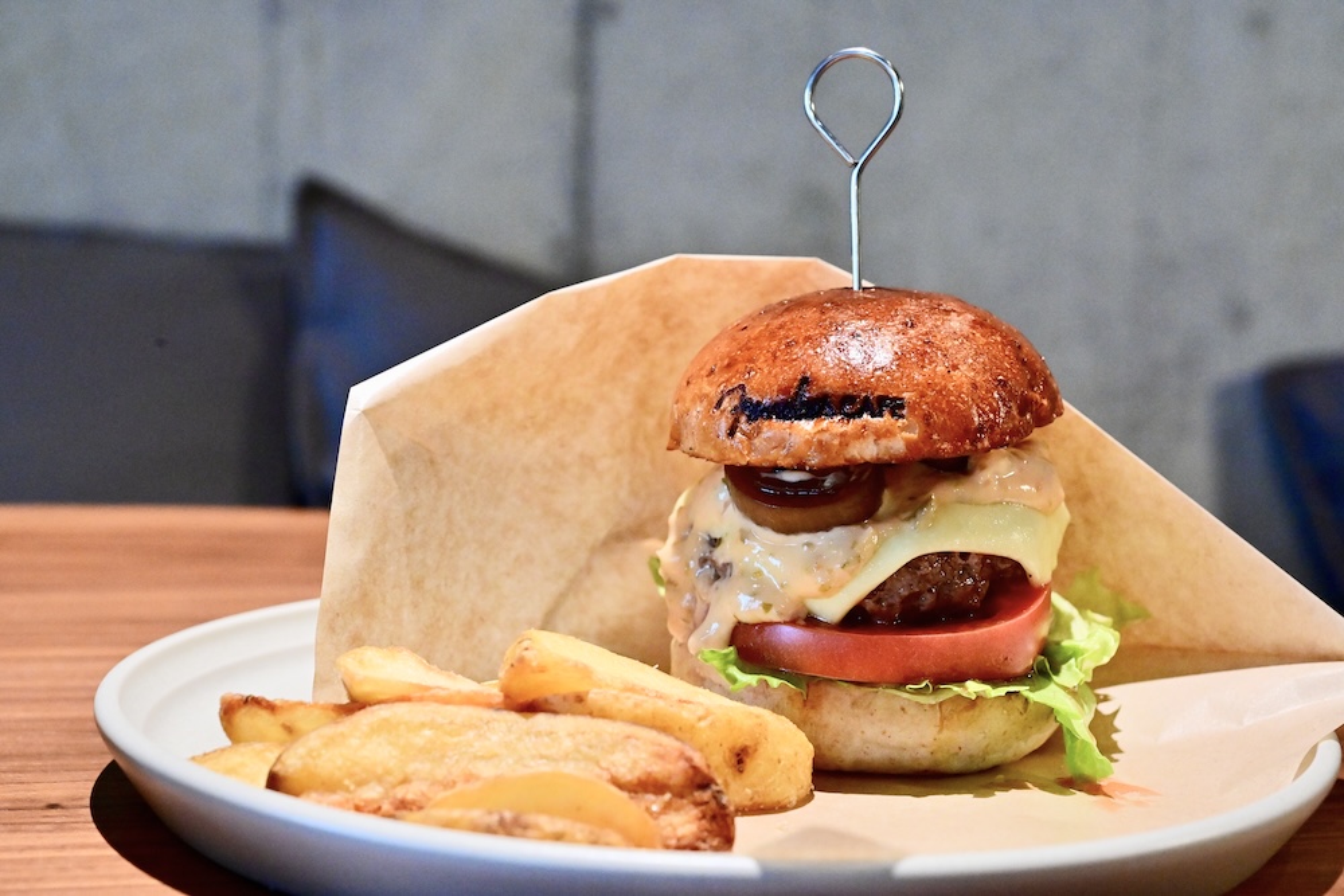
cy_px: 448
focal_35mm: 60
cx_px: 672
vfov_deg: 22.6
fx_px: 2240
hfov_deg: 33.4
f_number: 8
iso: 6400
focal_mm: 60
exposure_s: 1/200
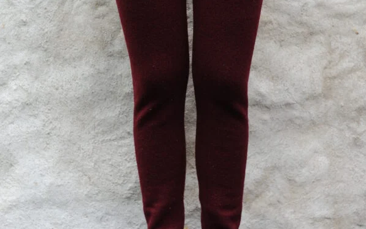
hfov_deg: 26.8
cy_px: 23
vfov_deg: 16.7
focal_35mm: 77
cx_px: 184
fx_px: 768
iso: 400
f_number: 5
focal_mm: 50
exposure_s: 1/100
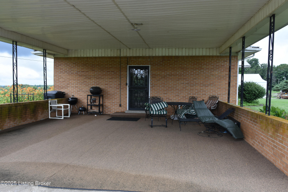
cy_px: 96
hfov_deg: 61.9
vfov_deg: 43.7
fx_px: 240
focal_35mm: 30
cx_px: 144
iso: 250
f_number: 7.1
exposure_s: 1/200
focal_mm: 20
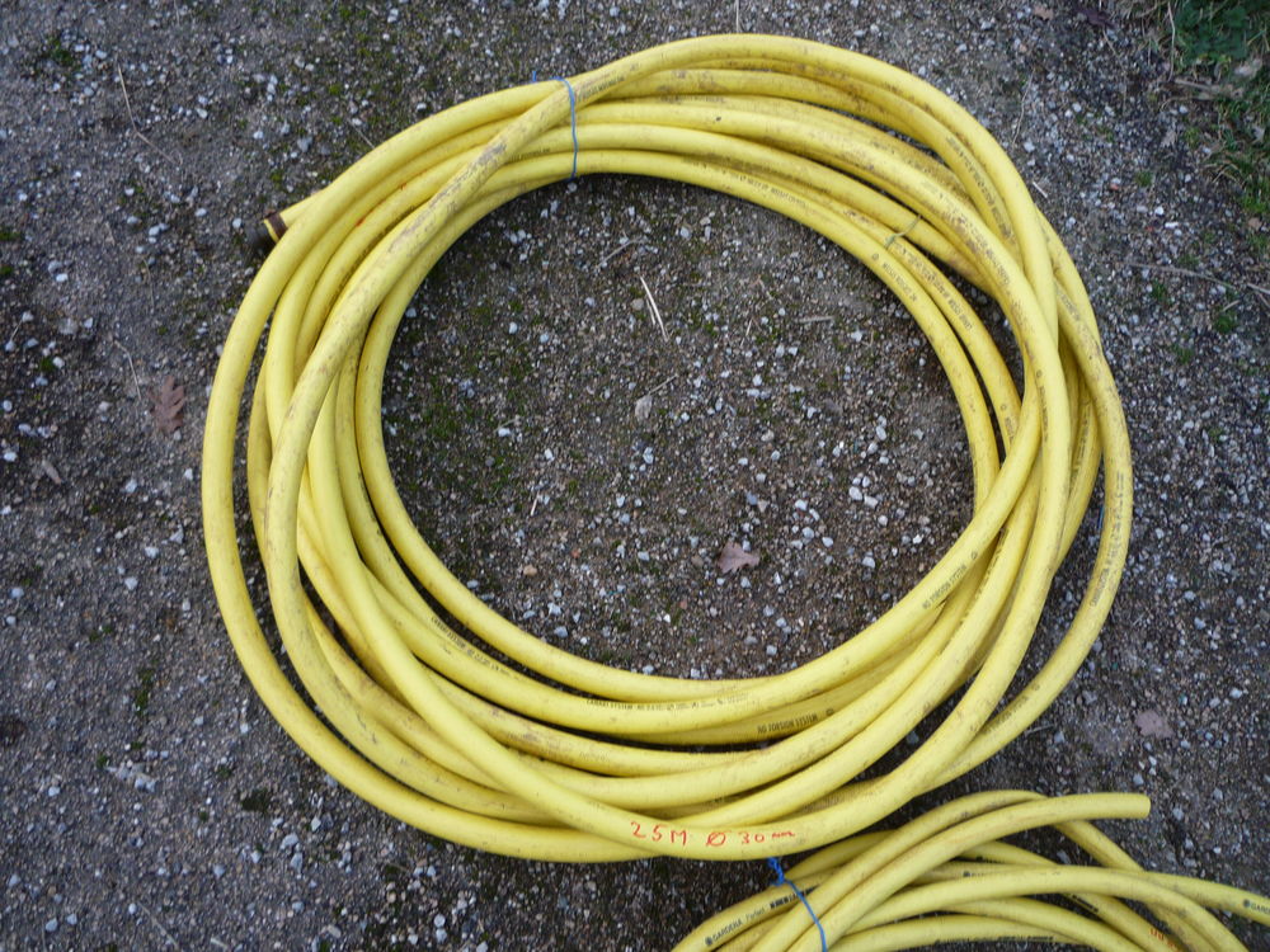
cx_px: 635
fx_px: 1101
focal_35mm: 30
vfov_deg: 46.8
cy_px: 476
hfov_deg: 60.0
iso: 100
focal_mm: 5.2
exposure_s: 1/30
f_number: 3.3
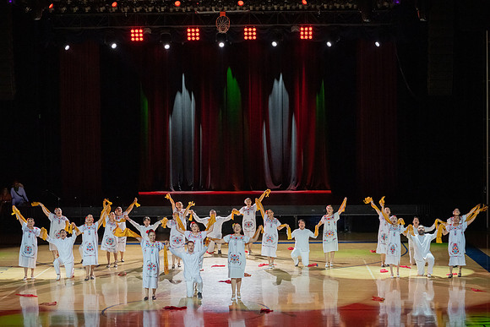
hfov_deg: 23.0
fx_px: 1205
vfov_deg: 15.5
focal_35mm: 89
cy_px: 163
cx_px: 244
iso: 4000
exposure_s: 1/800
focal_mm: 86
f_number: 3.5
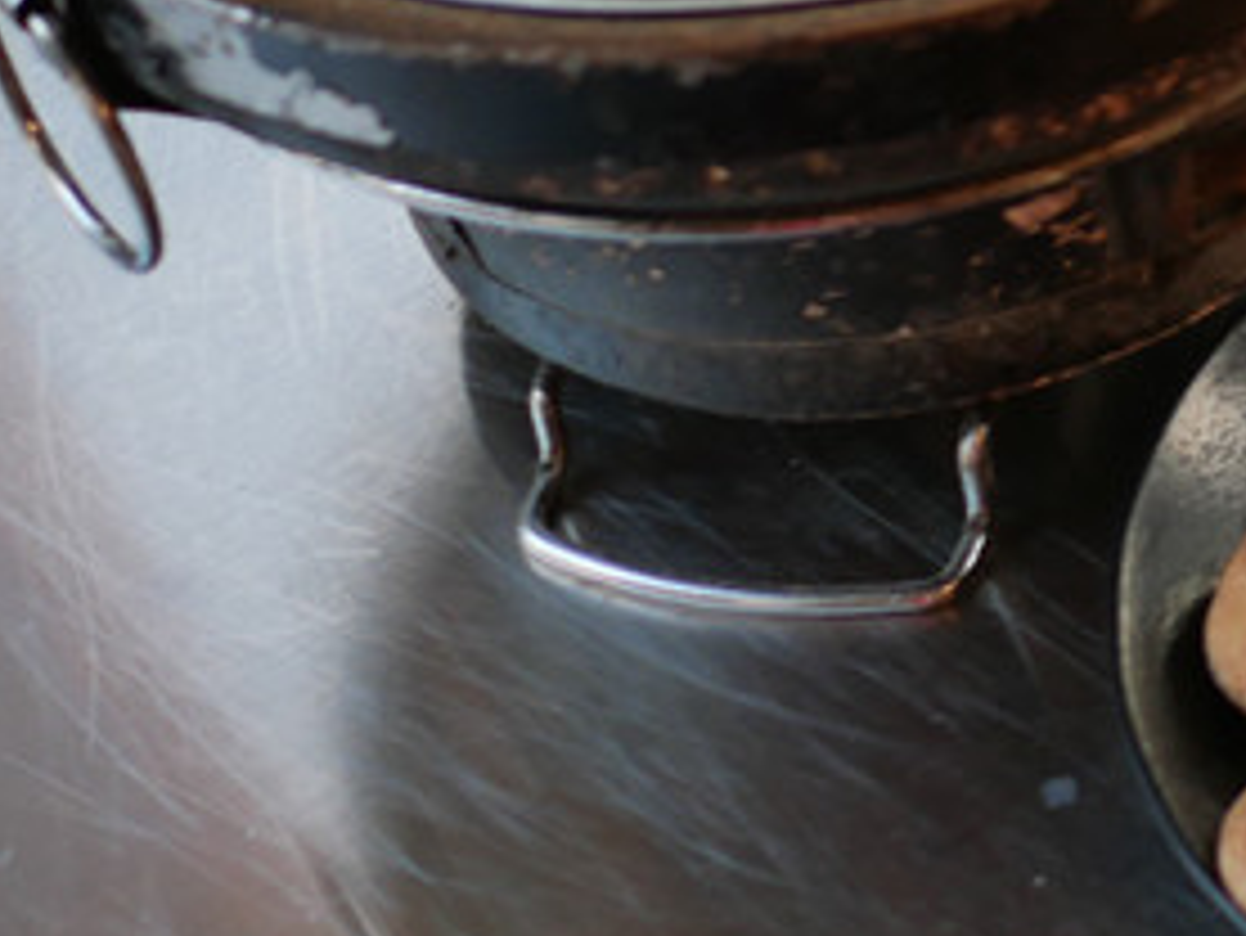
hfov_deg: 16.9
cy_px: -461
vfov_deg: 13.5
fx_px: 3709
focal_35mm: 103
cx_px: 1984
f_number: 2
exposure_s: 1/125
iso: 200
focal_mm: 15
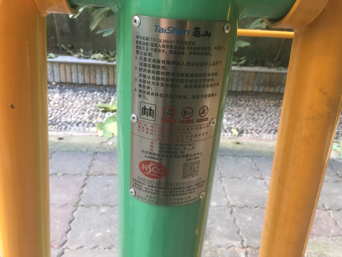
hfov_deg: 61.7
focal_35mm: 29
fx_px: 287
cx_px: 171
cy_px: 128
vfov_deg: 48.2
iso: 125
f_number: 2.2
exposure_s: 1/33
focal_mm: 4.15
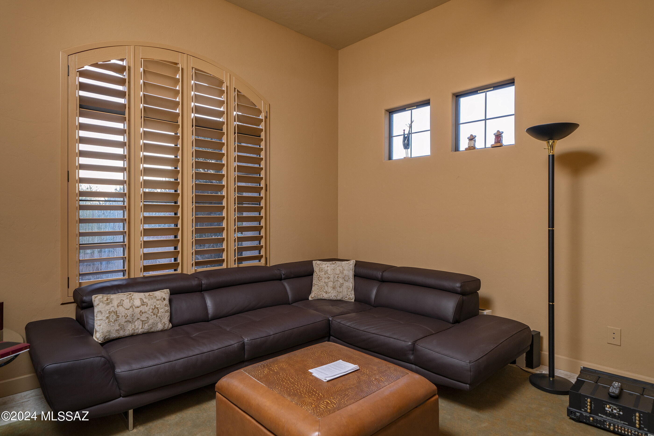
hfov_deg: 86.9
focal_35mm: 19
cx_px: 327
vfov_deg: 64.5
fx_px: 345
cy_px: 218
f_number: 4
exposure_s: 1/50
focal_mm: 19
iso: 200
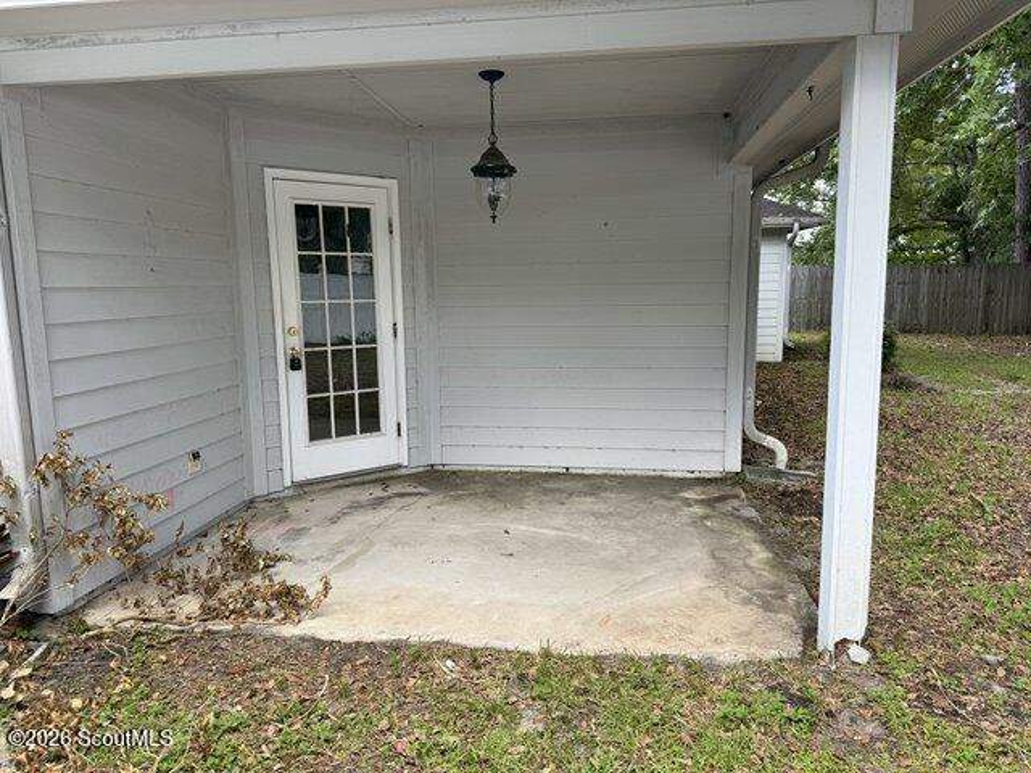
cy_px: 386
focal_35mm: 24
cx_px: 516
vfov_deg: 56.8
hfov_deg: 71.6
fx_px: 715
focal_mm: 6.76
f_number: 1.78
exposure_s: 1/401
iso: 80
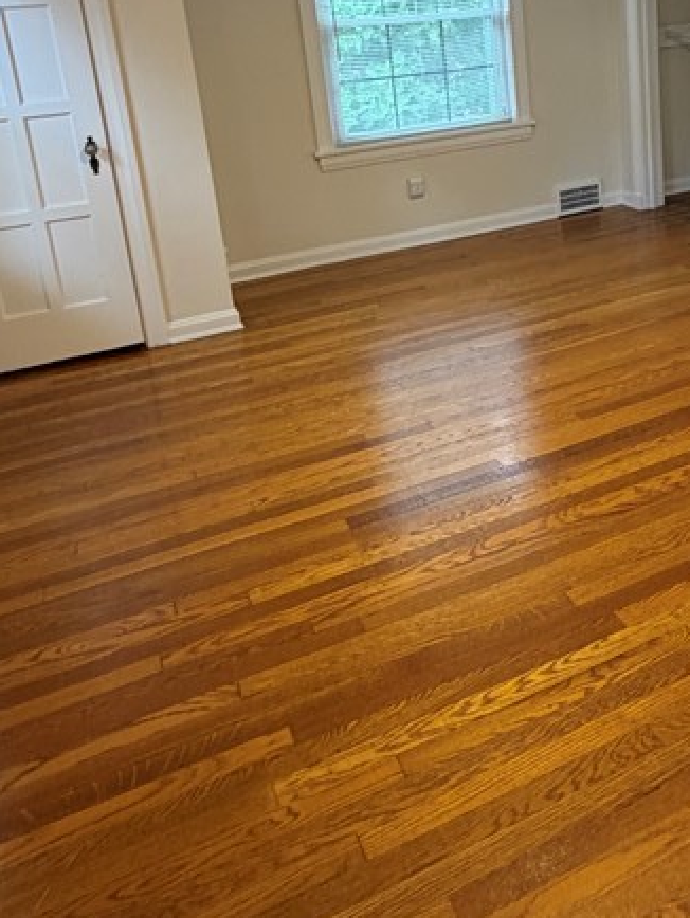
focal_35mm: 33
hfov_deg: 41.9
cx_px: 502
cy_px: 224
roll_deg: +4.9
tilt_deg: -11.6
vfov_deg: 52.8
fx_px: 876
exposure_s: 1/60
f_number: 2.2
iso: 200
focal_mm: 2.22
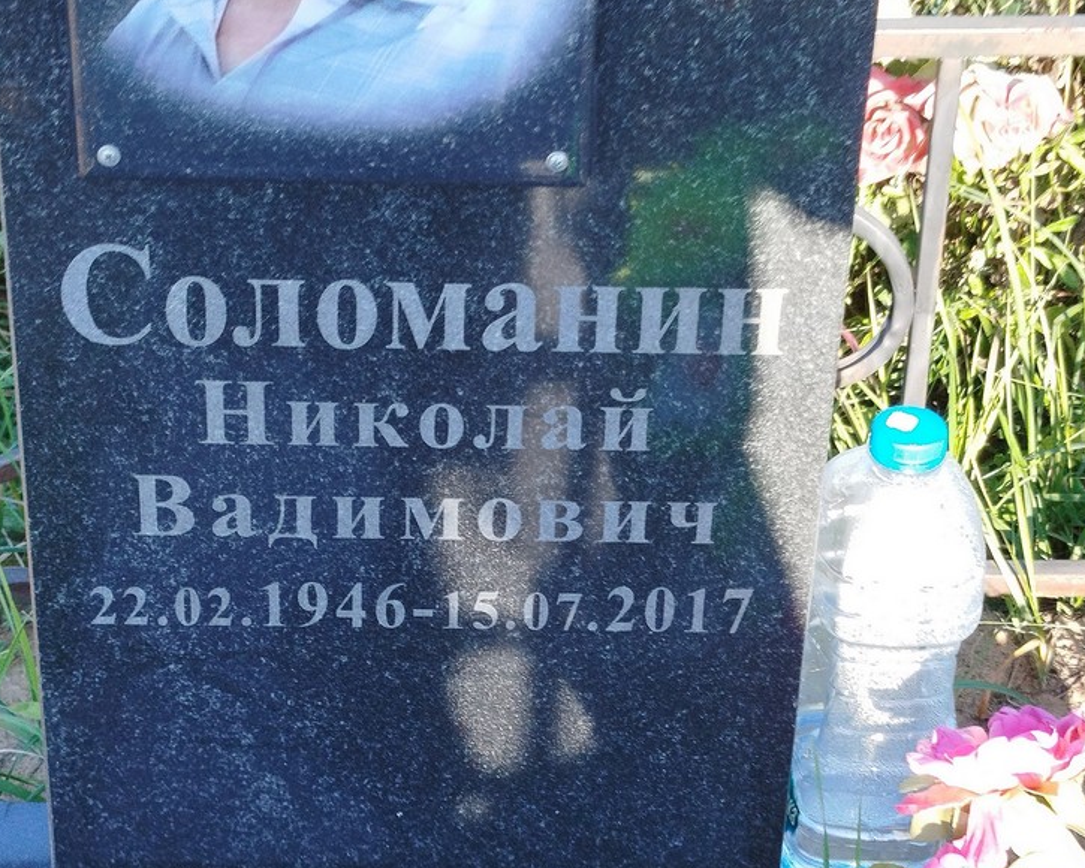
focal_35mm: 28
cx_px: 551
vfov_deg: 51.5
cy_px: 443
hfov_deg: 62.2
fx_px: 899
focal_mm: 5.31
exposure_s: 1/100
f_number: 1.7
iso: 50
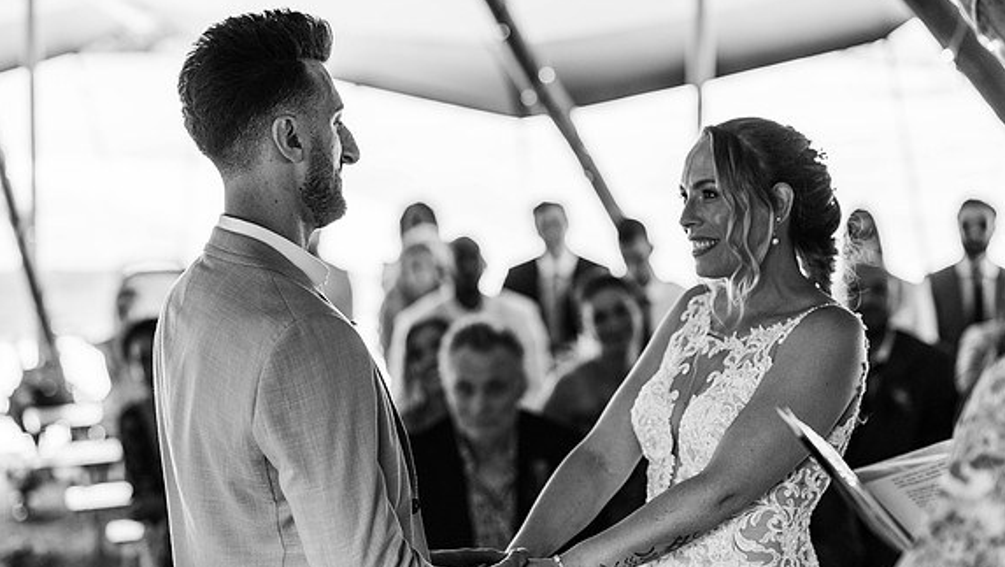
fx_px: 2400
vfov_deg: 13.5
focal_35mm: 90
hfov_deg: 23.7
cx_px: 505
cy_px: 300
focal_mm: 85
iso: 100
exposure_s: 1/500
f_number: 2.5
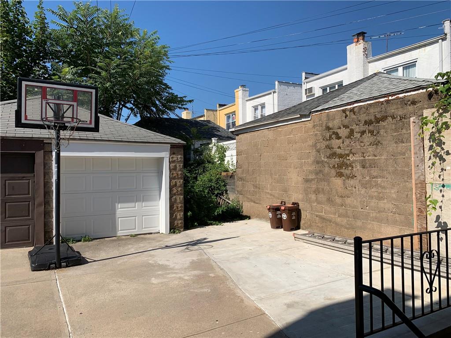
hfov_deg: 67.3
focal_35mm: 26
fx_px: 339
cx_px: 226
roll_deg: +1.4
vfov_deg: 53.1
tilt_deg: +4.6
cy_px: 169
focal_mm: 4.25
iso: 25
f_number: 1.8
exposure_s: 1/2915
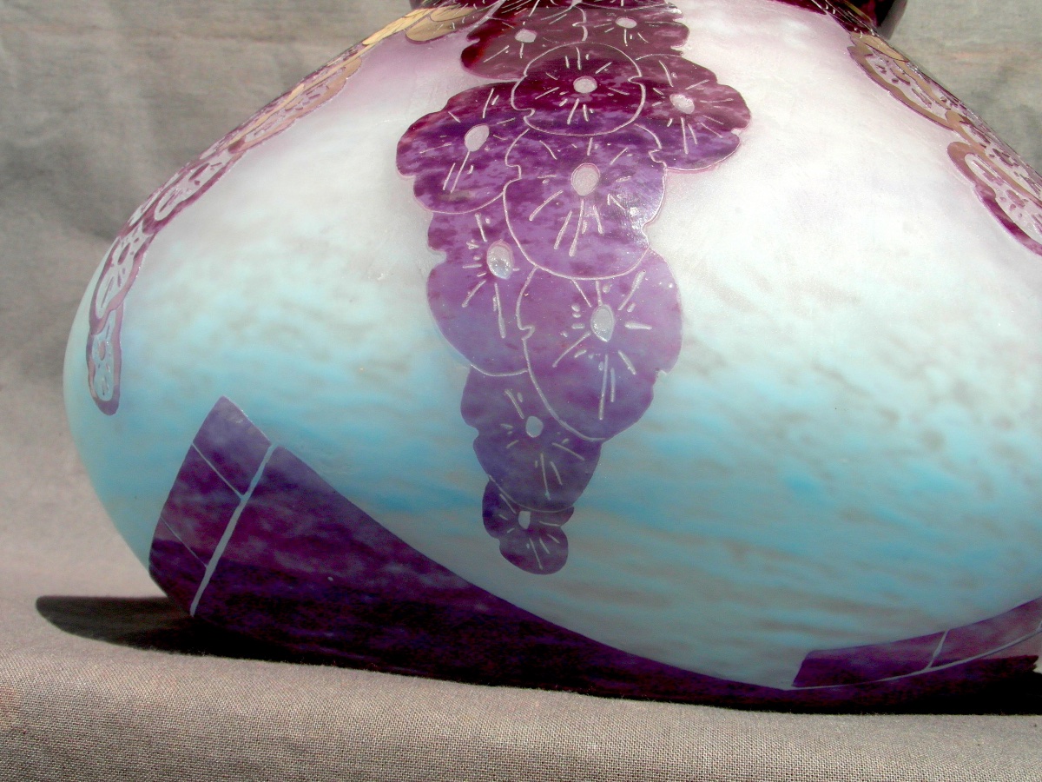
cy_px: 391
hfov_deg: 45.8
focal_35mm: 41
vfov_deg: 35.1
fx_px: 1234
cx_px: 521
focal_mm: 6.8
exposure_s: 1/250
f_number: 5.8
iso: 80
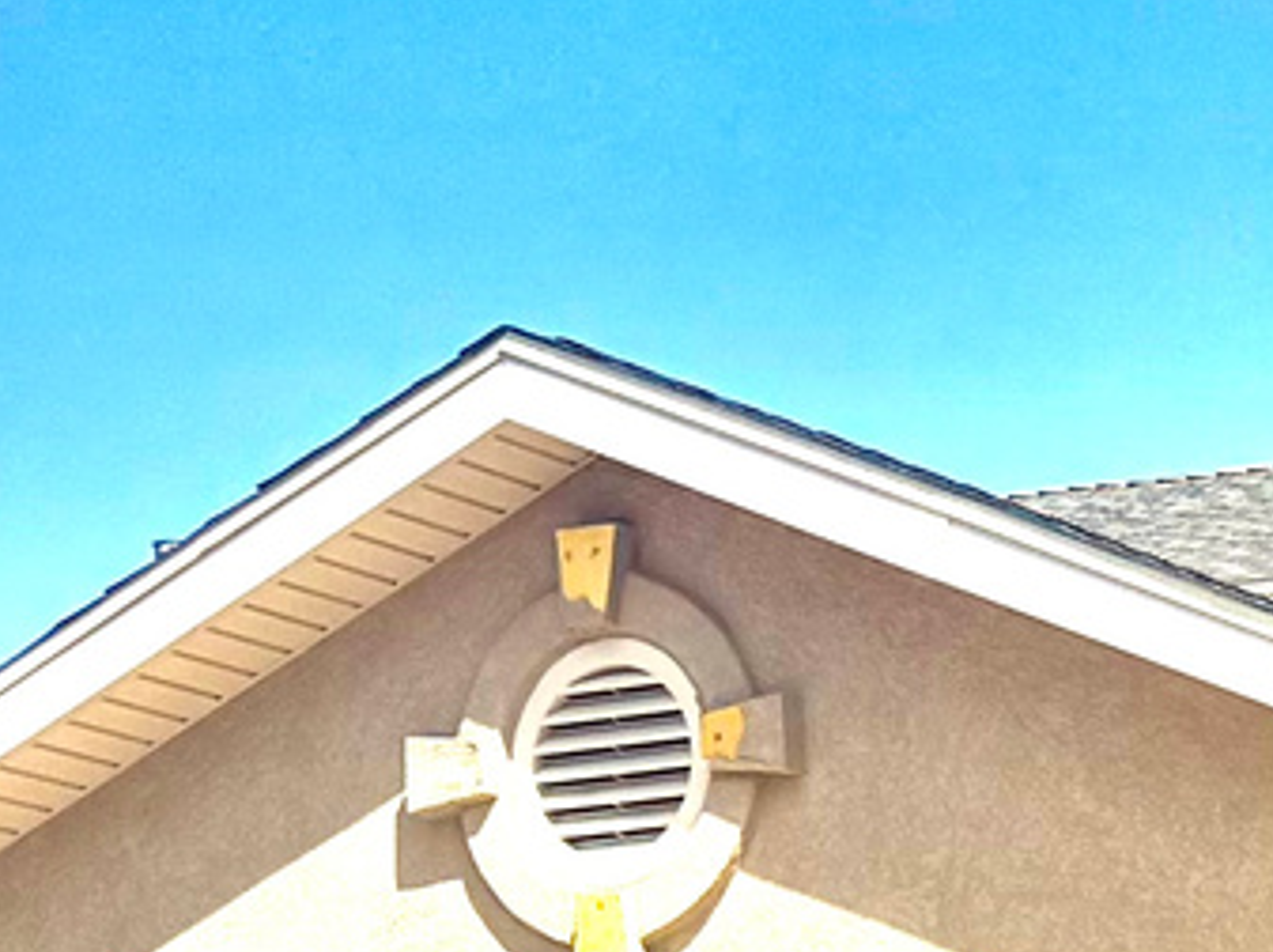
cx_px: 2916
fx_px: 5363
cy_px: 1972
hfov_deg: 11.5
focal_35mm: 146
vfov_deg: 9.4
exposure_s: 1/6173
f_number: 1.78
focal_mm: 6.76
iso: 80
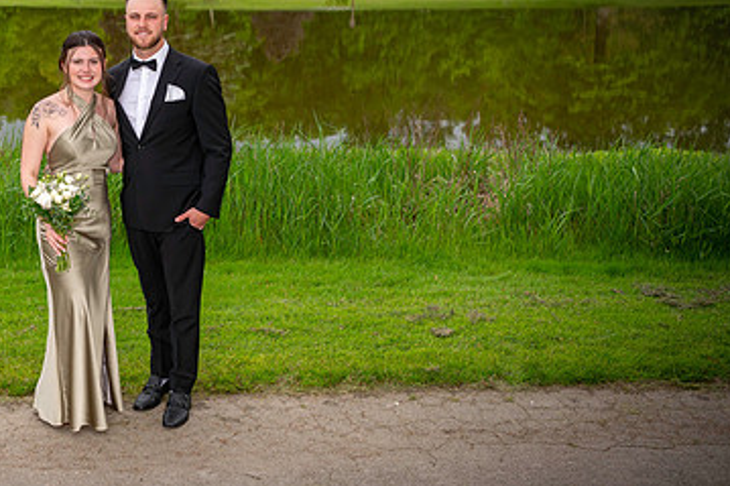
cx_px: 159
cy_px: 144
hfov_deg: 35.2
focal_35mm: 55
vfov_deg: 24.4
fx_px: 1115
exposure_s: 1/3200
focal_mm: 34
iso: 400
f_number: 3.2
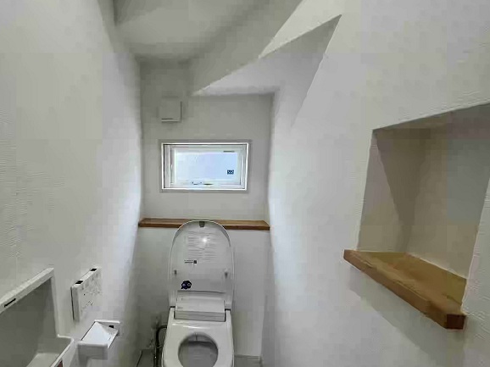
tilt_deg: -11.2
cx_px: 183
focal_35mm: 18
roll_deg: +0.5
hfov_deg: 86.0
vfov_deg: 70.8
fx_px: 255
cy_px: 221
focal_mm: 1.57
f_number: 1.8
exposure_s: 1/120
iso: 100
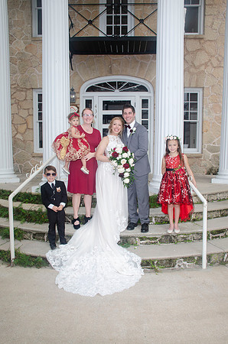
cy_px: 172
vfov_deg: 62.0
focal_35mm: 30
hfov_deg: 43.4
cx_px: 114
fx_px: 286
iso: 100
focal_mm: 20
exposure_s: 1/250
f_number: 8
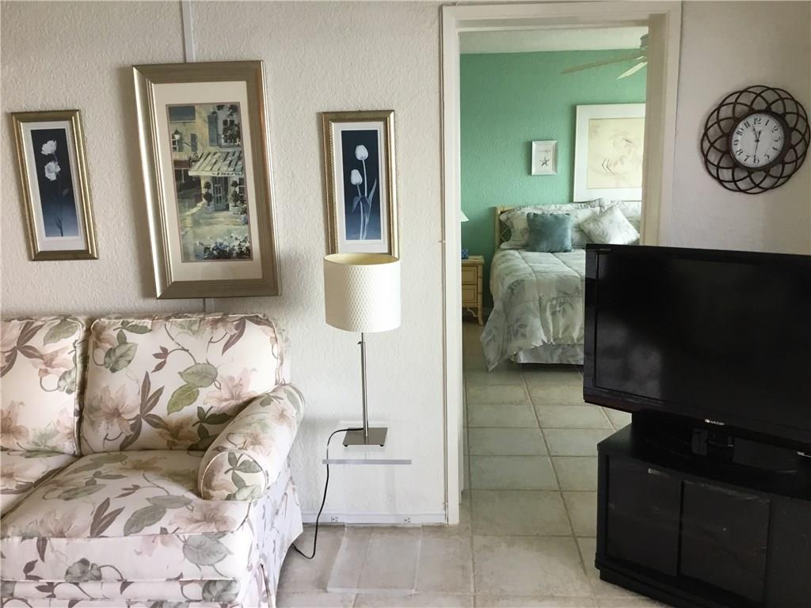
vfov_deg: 45.4
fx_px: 726
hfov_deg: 58.4
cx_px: 406
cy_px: 304
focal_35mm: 31
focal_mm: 3.3
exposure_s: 1/30
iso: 32
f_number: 2.4
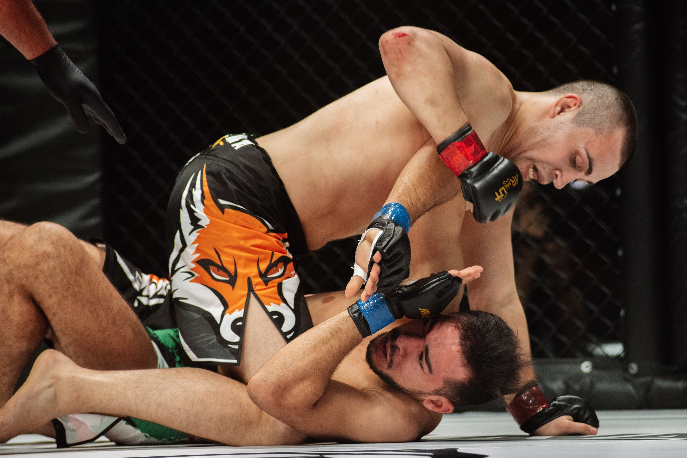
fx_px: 3259
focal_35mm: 171
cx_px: 356
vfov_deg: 8.0
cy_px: 230
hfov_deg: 12.0
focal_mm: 160
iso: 2000
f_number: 4
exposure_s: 1/1000
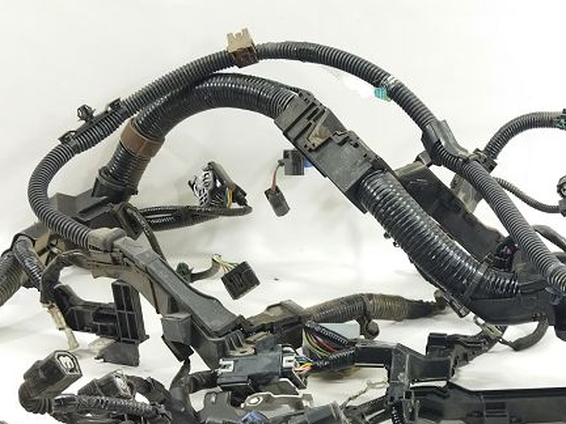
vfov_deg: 19.4
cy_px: 360
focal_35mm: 75
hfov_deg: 25.8
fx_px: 1226
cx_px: 392
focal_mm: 4.71
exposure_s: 1/50
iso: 116
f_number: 1.79
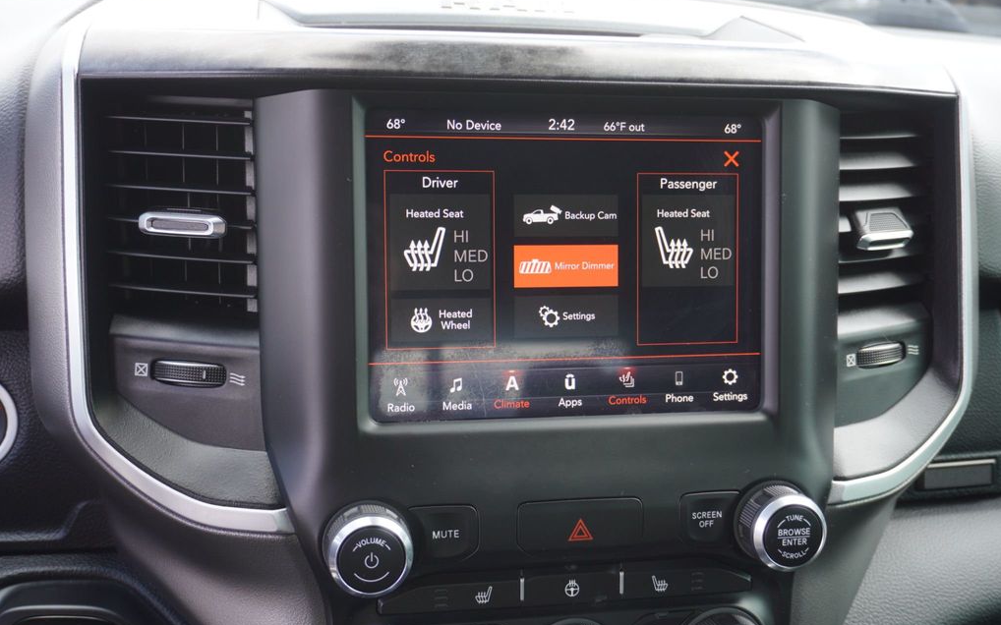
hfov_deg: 49.3
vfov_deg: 32.0
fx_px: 1091
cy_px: 321
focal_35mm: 40
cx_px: 501
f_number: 4.5
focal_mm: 26
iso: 160
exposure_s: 1/60
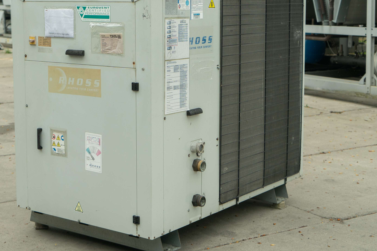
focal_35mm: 68
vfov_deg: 19.9
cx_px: 149
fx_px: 712
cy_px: 83
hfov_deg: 29.6
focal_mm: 46
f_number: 4.5
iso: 500
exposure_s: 1/500
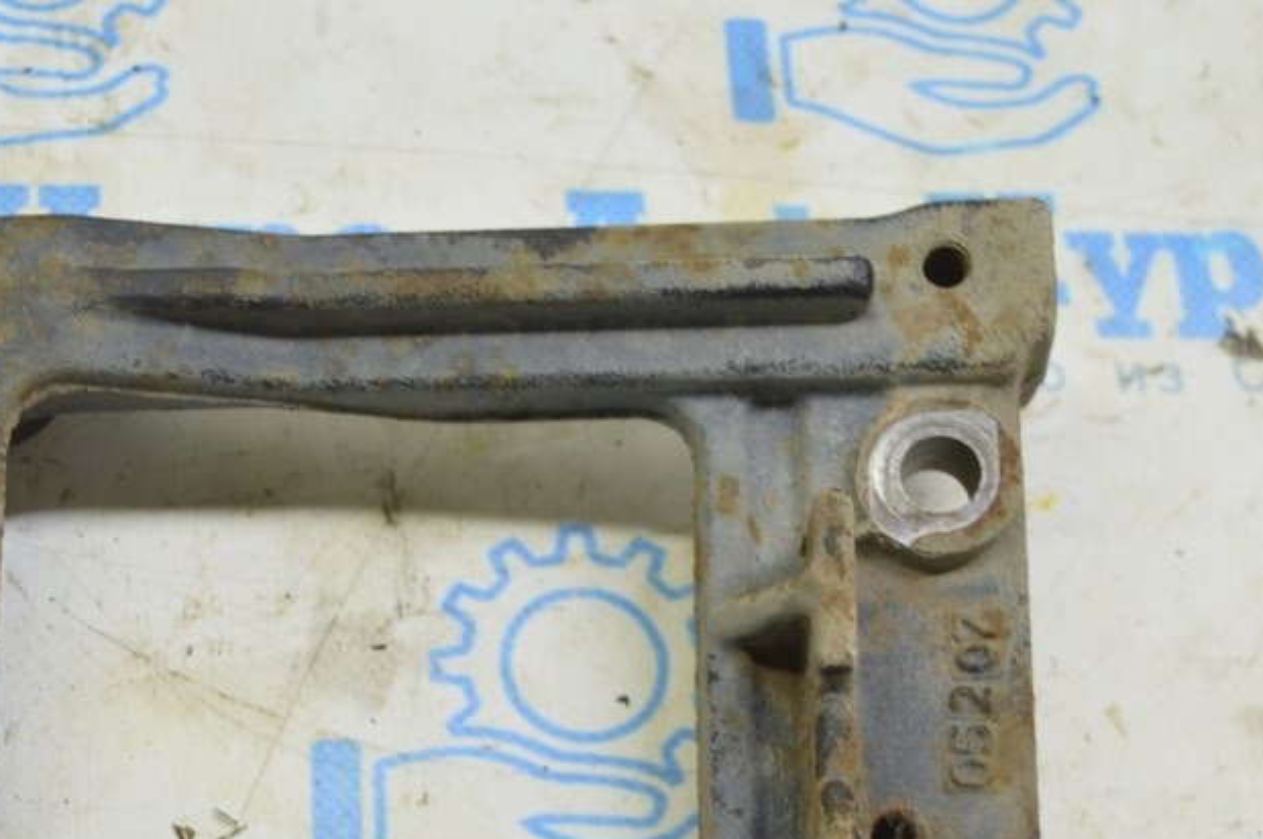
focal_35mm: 77
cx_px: 332
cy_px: 612
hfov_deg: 26.1
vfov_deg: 17.6
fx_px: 2692
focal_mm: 31
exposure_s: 1/20
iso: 400
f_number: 5.6
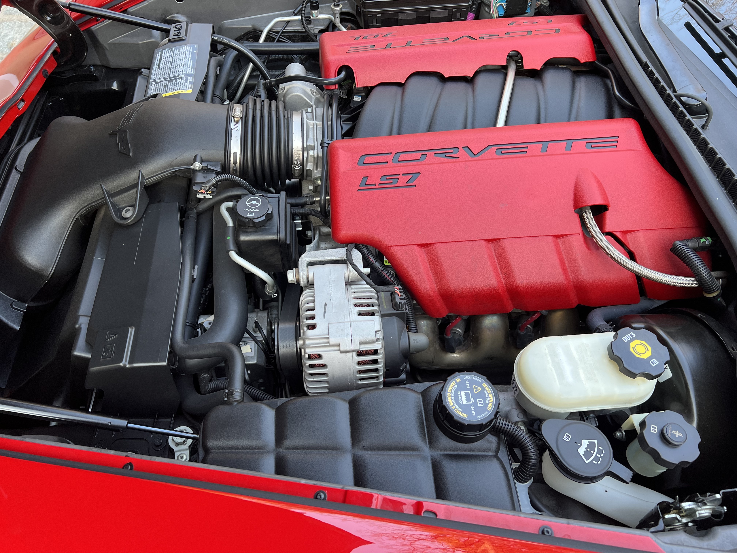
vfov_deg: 53.1
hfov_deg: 67.3
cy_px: 276
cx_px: 368
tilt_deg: -53.4
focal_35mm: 26
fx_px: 554
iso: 80
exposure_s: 1/121
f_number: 1.5
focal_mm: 5.7
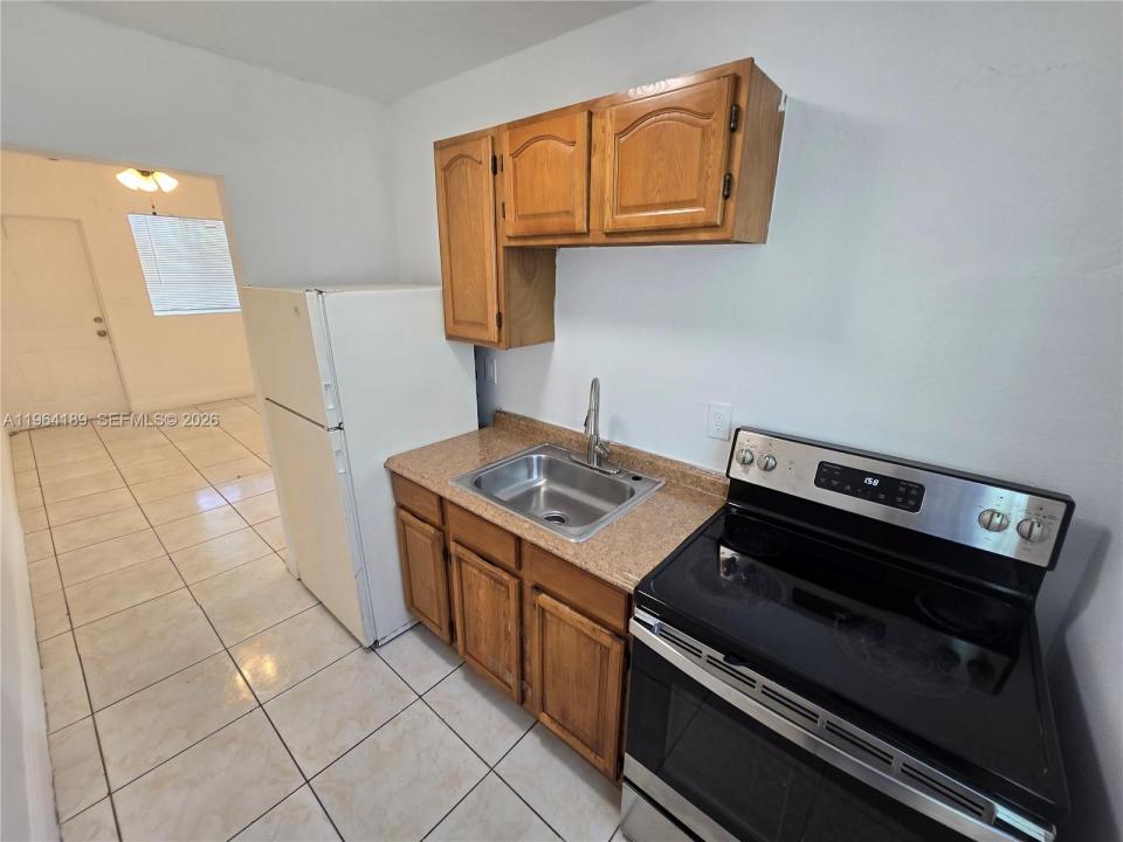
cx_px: 562
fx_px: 422
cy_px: 421
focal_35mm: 13
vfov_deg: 89.9
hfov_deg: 106.2
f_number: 2.2
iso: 100
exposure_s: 1/60
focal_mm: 2.2
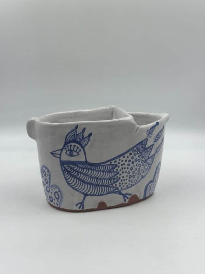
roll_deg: -1.3
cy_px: 137
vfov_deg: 39.7
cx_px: 102
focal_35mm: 48
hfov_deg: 30.3
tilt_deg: -16.5
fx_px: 379
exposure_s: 1/415
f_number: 1.78
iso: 64
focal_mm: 6.86
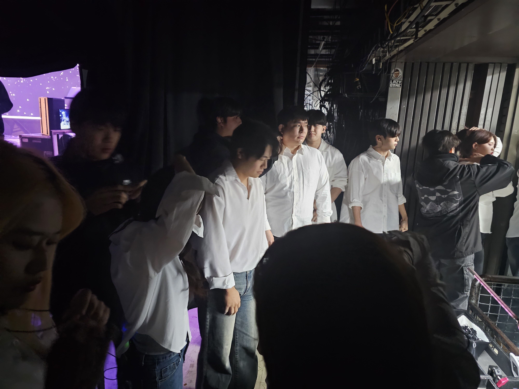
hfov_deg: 73.9
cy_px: 194
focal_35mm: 23
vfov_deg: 58.9
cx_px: 260
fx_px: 345
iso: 1250
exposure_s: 1/24
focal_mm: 6.3
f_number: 1.7
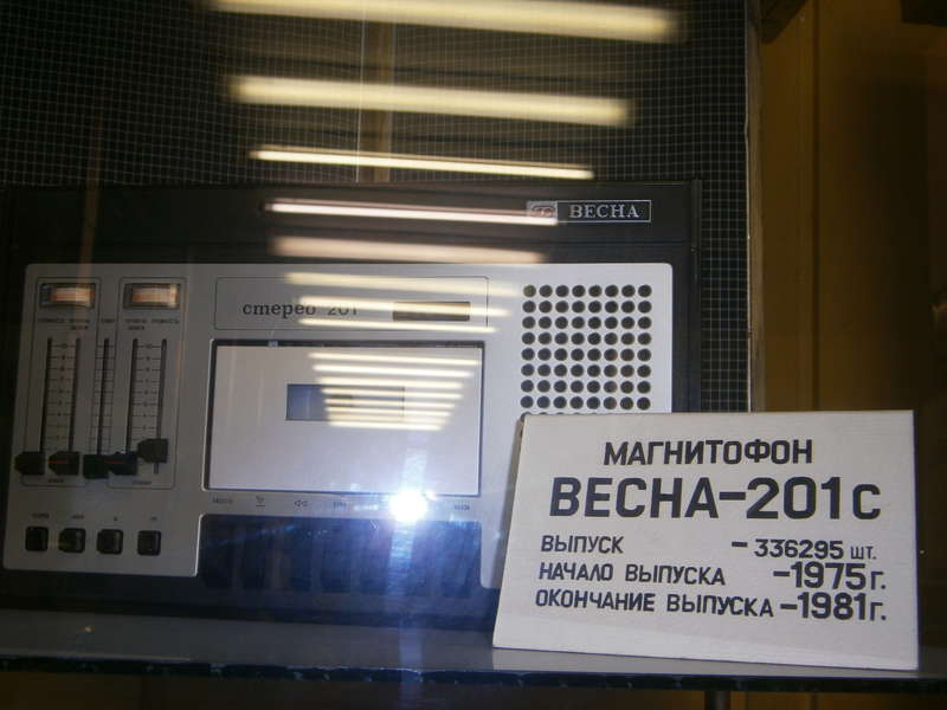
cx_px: 474
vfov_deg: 30.9
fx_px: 1286
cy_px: 355
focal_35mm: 47
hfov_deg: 40.4
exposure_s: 1/40
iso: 125
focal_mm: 8.3
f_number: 3.4
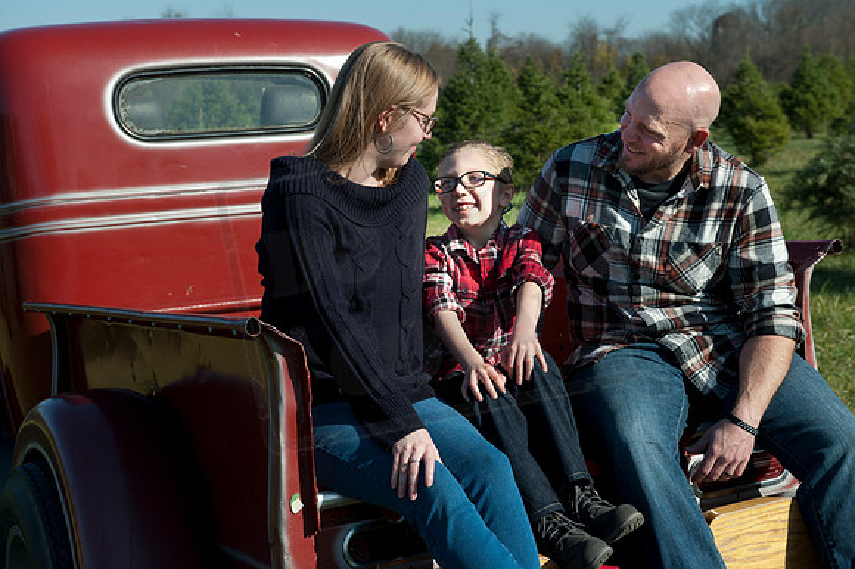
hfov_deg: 32.4
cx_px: 428
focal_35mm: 62
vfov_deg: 21.9
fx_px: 1472
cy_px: 284
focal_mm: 62
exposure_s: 1/500
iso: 100
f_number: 8
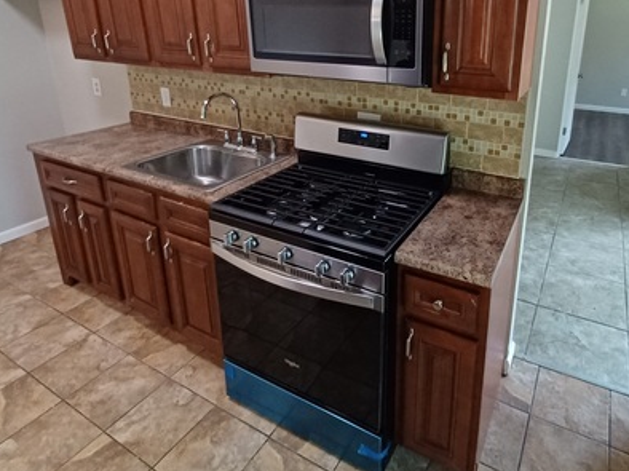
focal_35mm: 22
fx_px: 400
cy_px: 141
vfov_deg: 59.0
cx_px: 374
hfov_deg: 75.7
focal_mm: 1.42
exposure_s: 1/30
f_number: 2.2
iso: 200
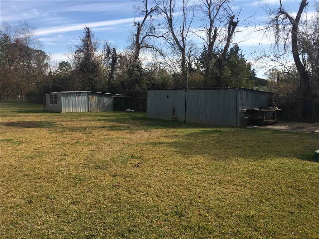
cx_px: 160
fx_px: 267
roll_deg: -1.9
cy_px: 120
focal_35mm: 29
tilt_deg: -2.4
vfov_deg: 48.2
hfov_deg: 61.7
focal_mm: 4.15
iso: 25
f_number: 2.2
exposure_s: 1/1304
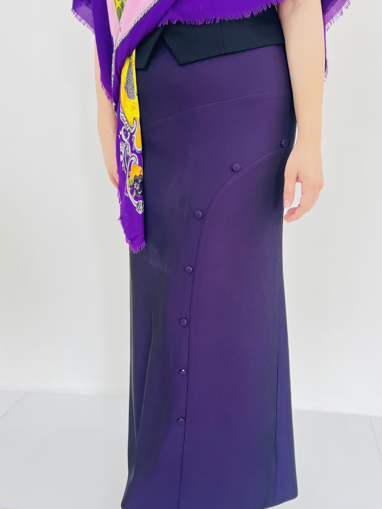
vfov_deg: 58.4
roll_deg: +1.4
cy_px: 252
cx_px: 223
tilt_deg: -13.7
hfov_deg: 45.3
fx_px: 456
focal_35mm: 31
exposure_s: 1/121
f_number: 1.6
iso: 125
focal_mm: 5.1
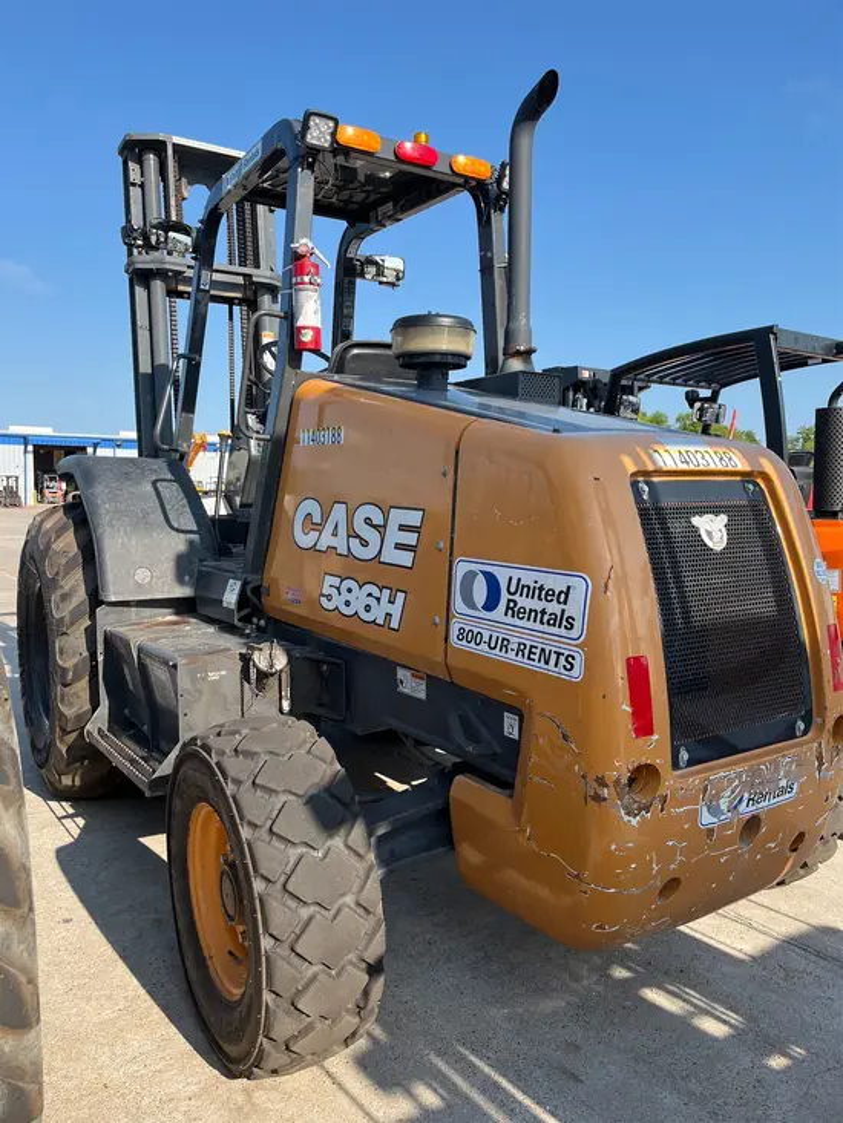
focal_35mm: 26
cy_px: 562
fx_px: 844
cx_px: 422
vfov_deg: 67.3
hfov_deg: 53.1
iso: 50
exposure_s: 1/1672
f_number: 1.6
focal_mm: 5.1
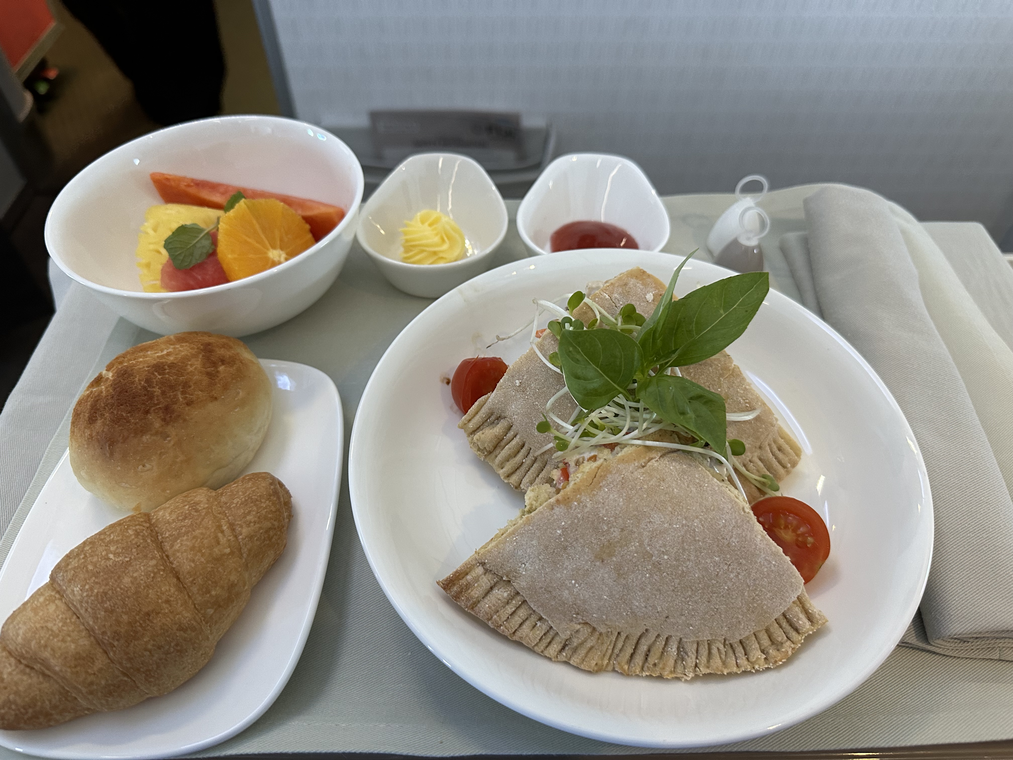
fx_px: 702
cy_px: 380
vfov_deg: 56.8
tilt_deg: -49.6
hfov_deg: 71.6
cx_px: 506
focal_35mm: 24
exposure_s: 1/59
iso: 320
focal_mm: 6.86
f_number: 1.78
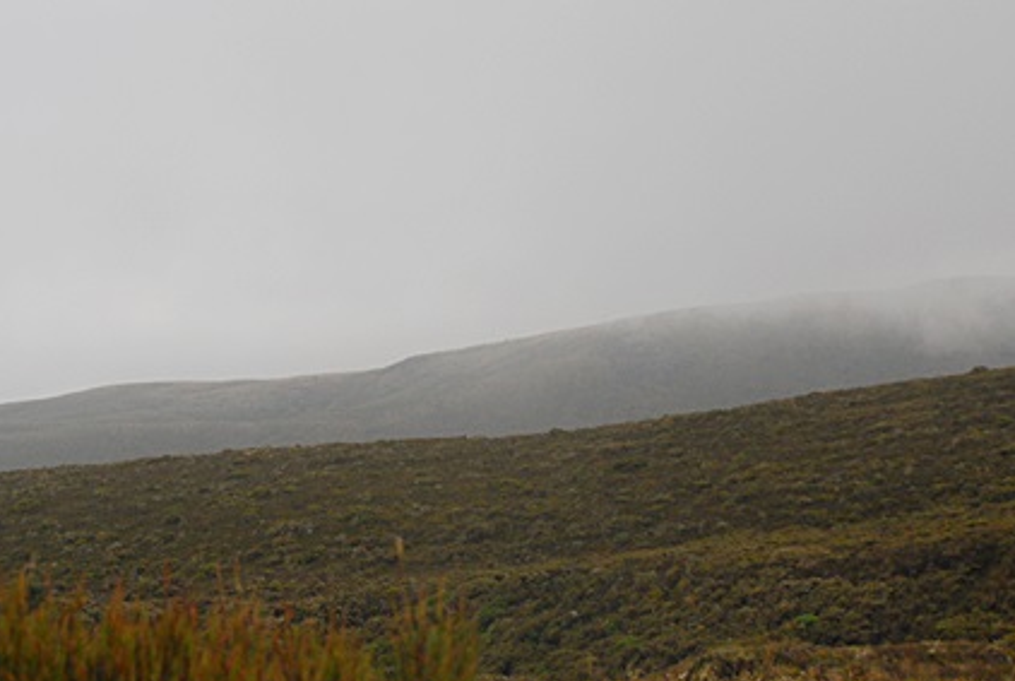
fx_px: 3050
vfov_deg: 12.7
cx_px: 250
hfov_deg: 18.8
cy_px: 356
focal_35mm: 108
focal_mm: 38
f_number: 5.6
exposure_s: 1/100
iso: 400
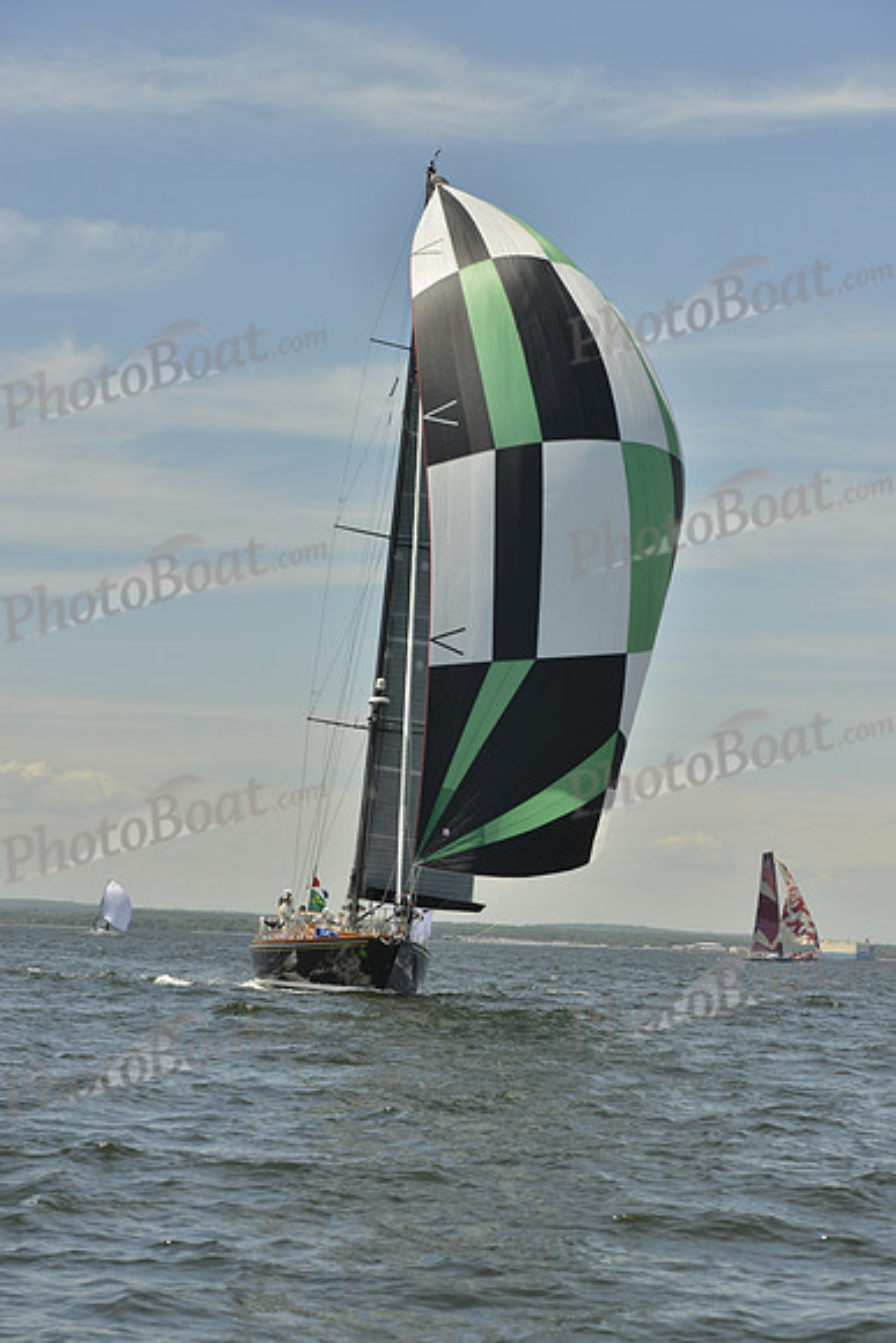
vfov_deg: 21.5
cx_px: 448
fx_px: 3544
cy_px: 672
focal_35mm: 95
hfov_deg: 14.4
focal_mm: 95
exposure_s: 1/1600
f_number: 8
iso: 280
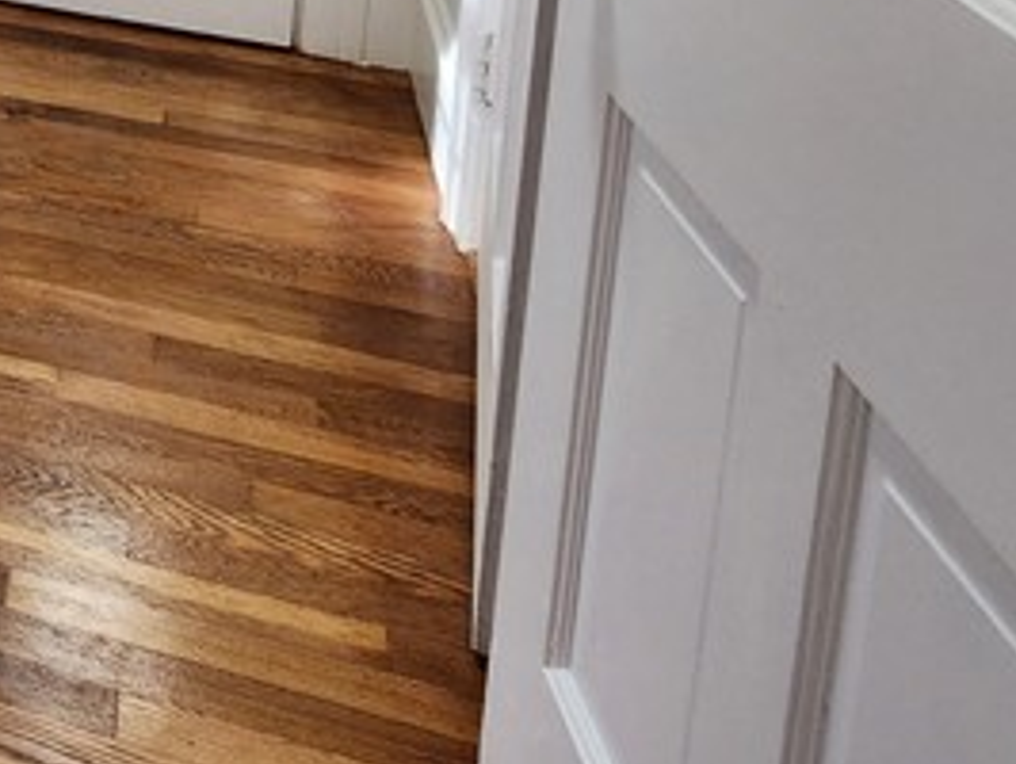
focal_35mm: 50
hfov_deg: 28.1
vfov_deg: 22.8
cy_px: -428
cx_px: -439
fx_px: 1469
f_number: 2.2
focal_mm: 2.2
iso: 100
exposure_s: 1/60
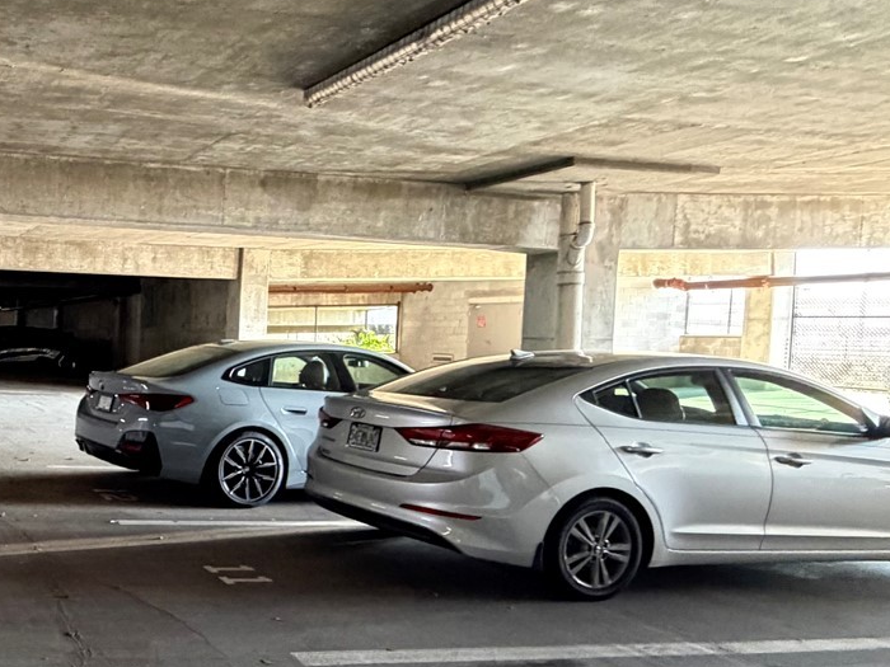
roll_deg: -1.0
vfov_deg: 44.1
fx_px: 823
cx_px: -13
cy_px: 377
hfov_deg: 46.8
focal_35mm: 32
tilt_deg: -4.0
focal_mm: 2.22
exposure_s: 1/60
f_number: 2.2
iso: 640
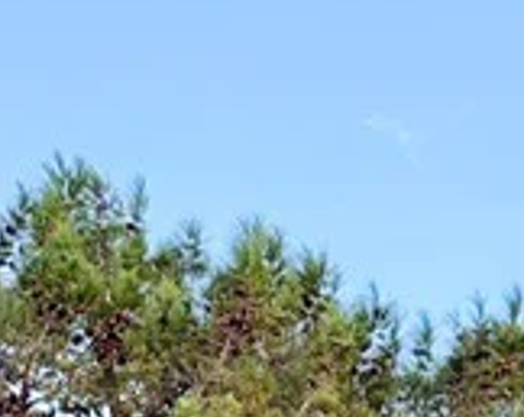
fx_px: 4598
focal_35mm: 297
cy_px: 1167
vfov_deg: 5.0
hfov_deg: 6.4
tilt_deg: +0.7
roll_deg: +0.1
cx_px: -236
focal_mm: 6.76
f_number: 1.78
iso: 100
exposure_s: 1/837
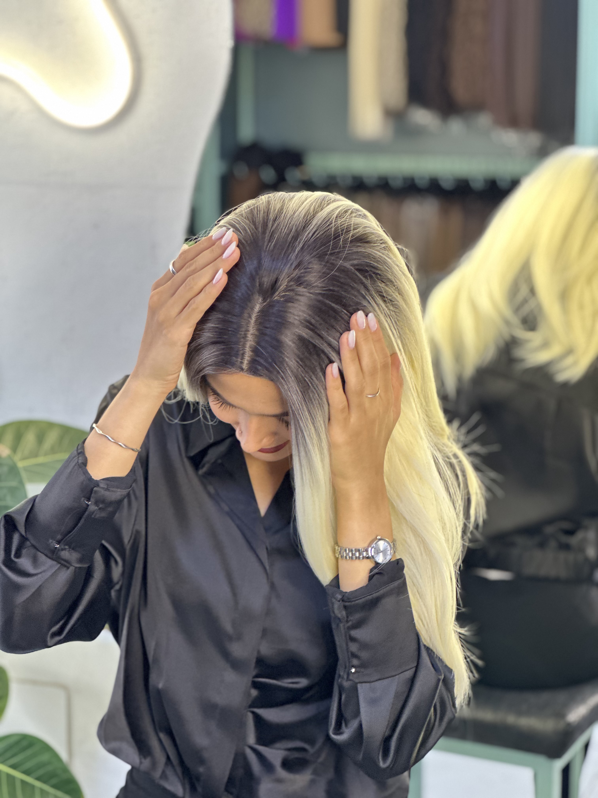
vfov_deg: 25.3
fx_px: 1774
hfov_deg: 19.1
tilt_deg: -8.6
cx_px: 299
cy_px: 399
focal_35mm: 77
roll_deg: -0.3
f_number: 2.8
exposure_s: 1/33
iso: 200
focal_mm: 9
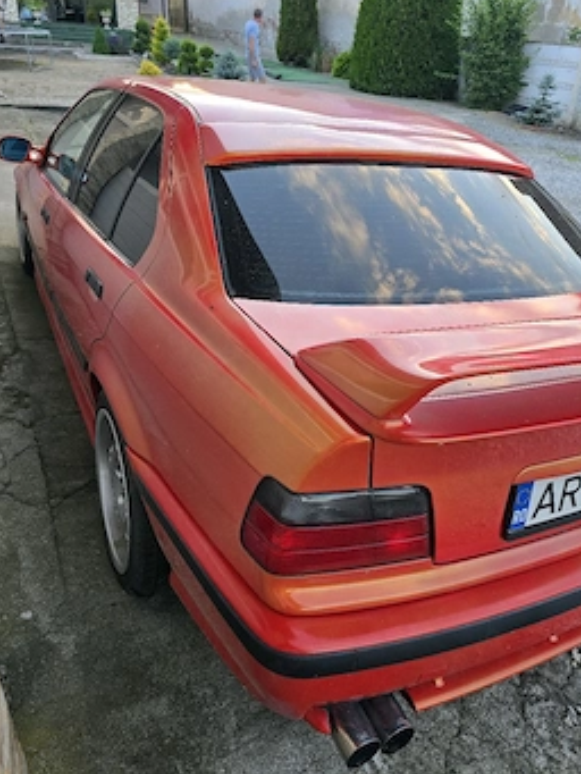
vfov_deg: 65.2
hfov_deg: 51.3
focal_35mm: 27
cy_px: 356
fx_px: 604
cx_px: 318
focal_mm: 6.3
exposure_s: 1/182
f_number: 1.7
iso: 80
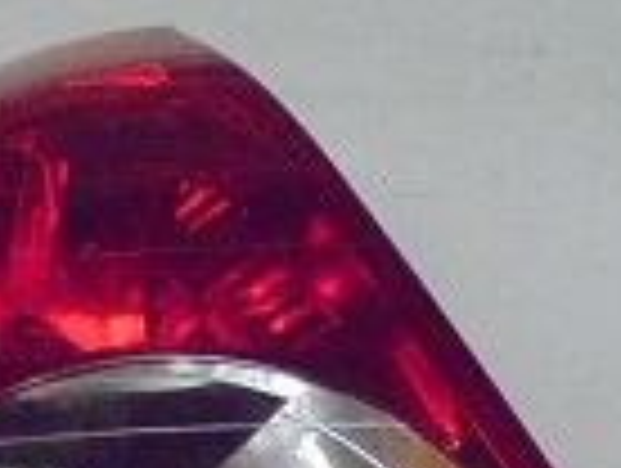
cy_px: 736
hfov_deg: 23.5
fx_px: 1492
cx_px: 232
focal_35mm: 83
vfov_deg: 16.1
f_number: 3.5
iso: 1600
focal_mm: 4.6
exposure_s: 1/125
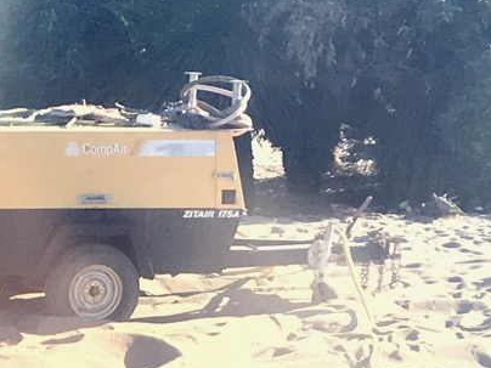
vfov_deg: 9.8
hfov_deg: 12.7
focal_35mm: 147
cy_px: 528
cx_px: -274
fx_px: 2085
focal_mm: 4.15
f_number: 2.2
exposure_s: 1/565
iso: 25
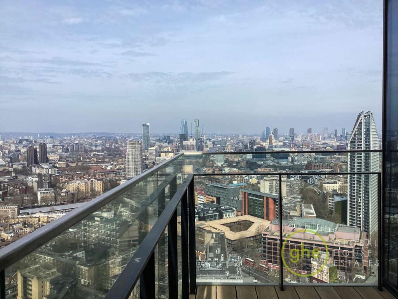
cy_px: 150
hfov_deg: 58.4
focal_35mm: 31
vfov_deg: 45.4
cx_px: 199
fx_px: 356
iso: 25
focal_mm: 3.3
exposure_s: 1/1800
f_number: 2.4
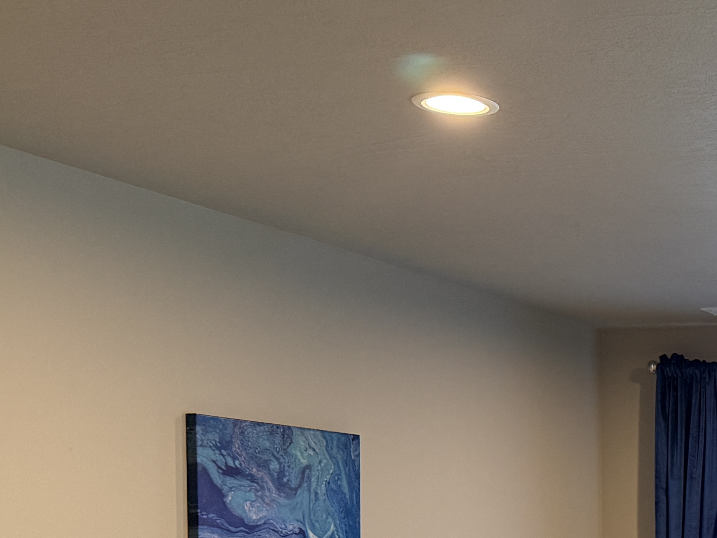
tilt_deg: -2.5
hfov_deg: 22.0
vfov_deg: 18.0
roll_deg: +0.2
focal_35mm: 78
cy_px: 635
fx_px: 1615
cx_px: 984
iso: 320
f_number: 1.78
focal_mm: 6.76
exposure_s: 1/60
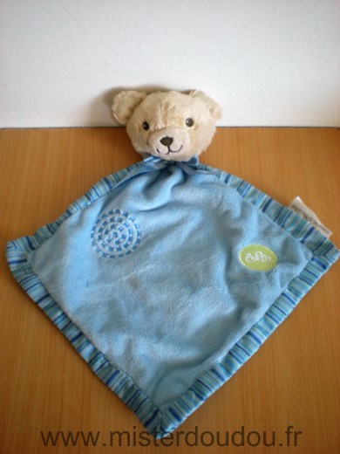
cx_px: 170
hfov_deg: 37.7
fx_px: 498
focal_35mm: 38
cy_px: 227
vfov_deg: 49.0
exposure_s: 1/53.3
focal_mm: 6.3
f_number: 3.1
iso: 200
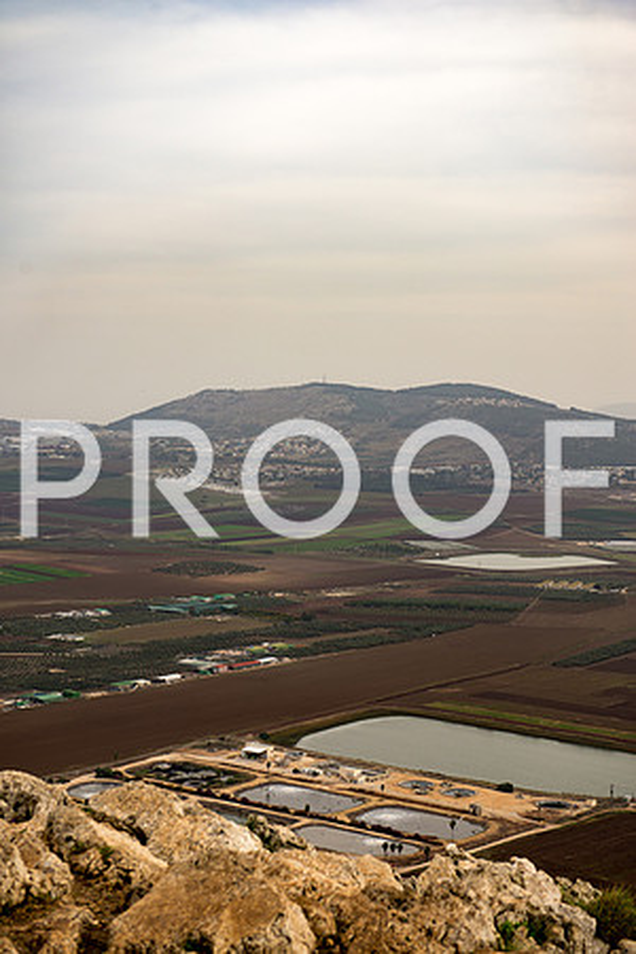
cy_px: 477
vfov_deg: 32.4
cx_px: 318
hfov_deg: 21.9
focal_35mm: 62
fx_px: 1643
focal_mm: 62
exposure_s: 1/640
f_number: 3.5
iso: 100
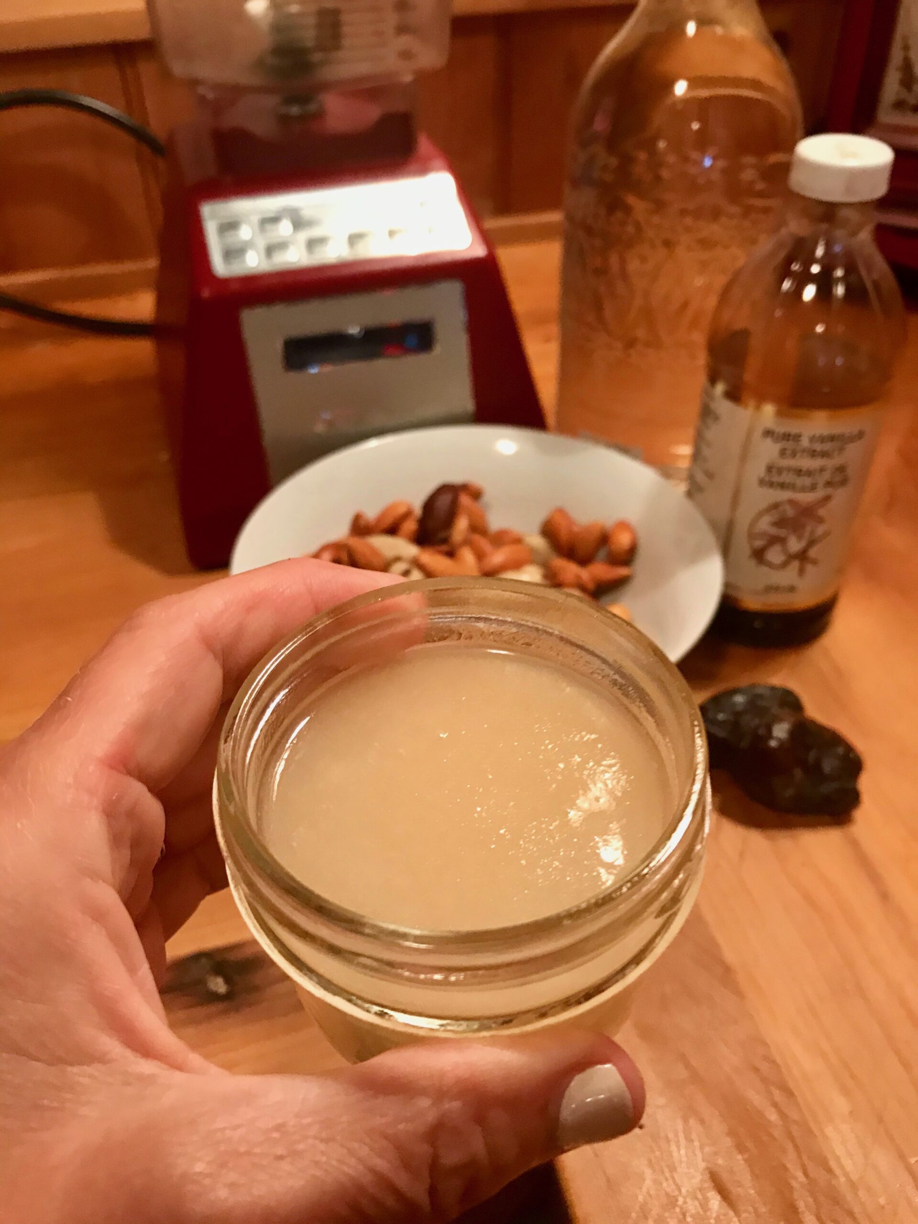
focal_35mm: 28
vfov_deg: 63.4
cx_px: 459
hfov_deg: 49.7
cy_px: 612
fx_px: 990
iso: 64
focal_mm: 3.99
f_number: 1.8
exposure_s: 1/15
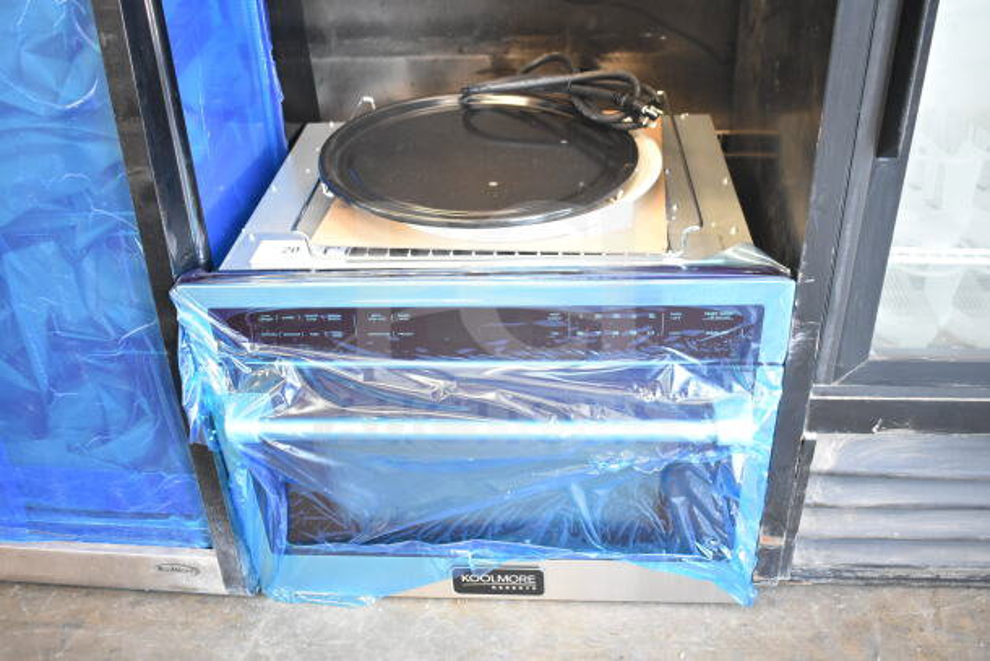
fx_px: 949
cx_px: 495
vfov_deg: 38.4
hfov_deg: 55.1
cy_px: 330
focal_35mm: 34
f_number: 3.8
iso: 2200
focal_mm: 23
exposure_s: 1/40
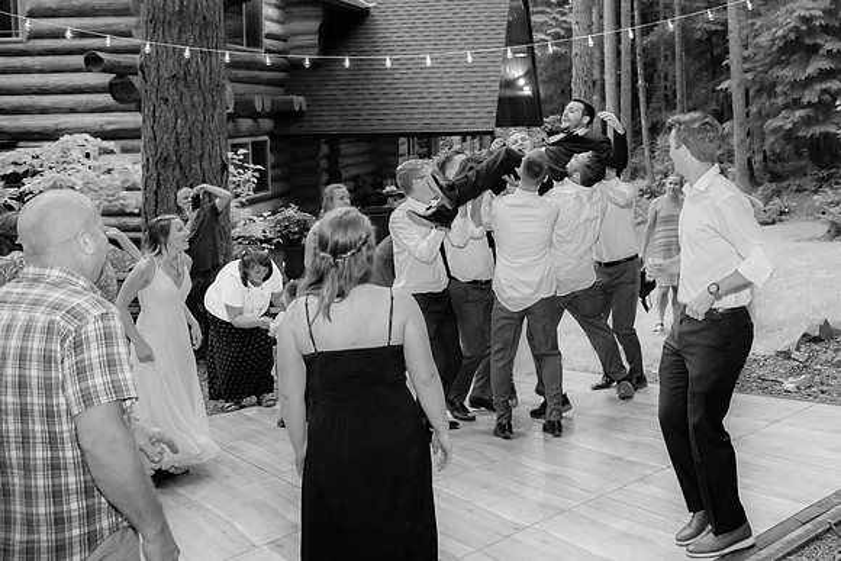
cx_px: 583
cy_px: 172
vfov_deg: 30.9
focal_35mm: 43
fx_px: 1005
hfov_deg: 44.5
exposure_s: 1/320
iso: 800
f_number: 3.5
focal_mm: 31
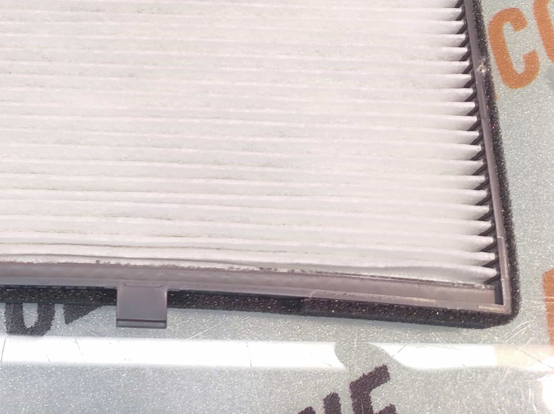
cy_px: 27
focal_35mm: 36
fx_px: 576
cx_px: 98
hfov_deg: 48.0
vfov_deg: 36.7
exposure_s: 1/33
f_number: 1.79
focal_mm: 4.74
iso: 154
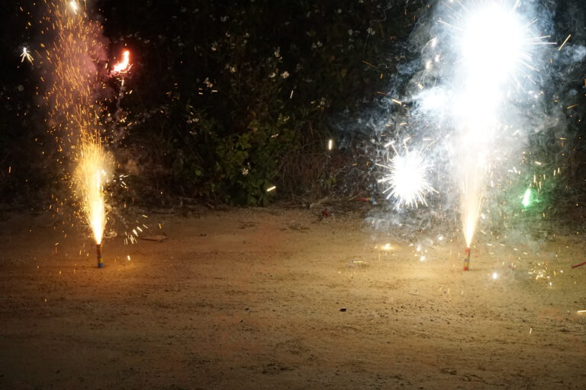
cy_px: 195
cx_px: 293
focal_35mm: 54
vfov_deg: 25.1
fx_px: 879
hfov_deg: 36.9
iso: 2500
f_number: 5.6
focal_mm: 36
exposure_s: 1/60
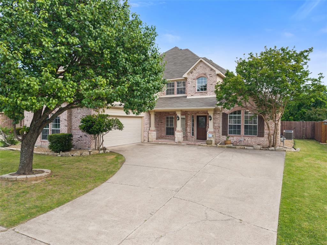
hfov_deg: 71.6
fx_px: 227
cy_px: 122
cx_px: 164
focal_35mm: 24
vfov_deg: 56.8
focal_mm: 8.67
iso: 100
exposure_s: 1/10
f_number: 1.8
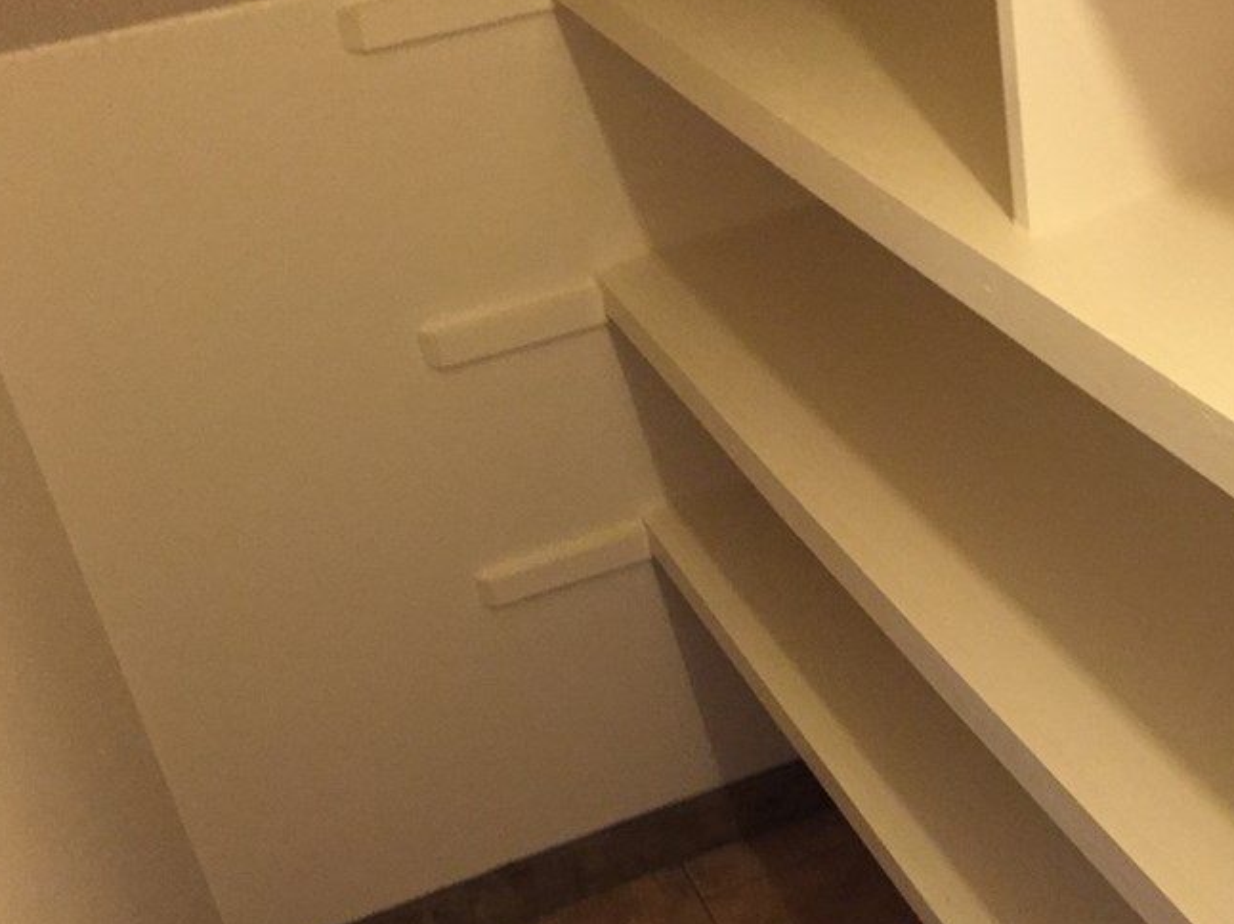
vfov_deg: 31.4
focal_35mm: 46
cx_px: 741
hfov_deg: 41.1
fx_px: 1639
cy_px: 580
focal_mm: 4.15
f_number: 2.2
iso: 250
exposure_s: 1/30
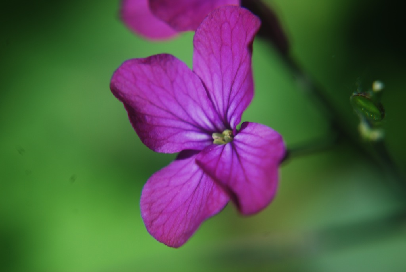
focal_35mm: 82
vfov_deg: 16.6
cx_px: 203
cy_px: 136
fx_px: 931
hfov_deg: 24.6
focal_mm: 55
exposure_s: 1/200
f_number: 7.1
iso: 100
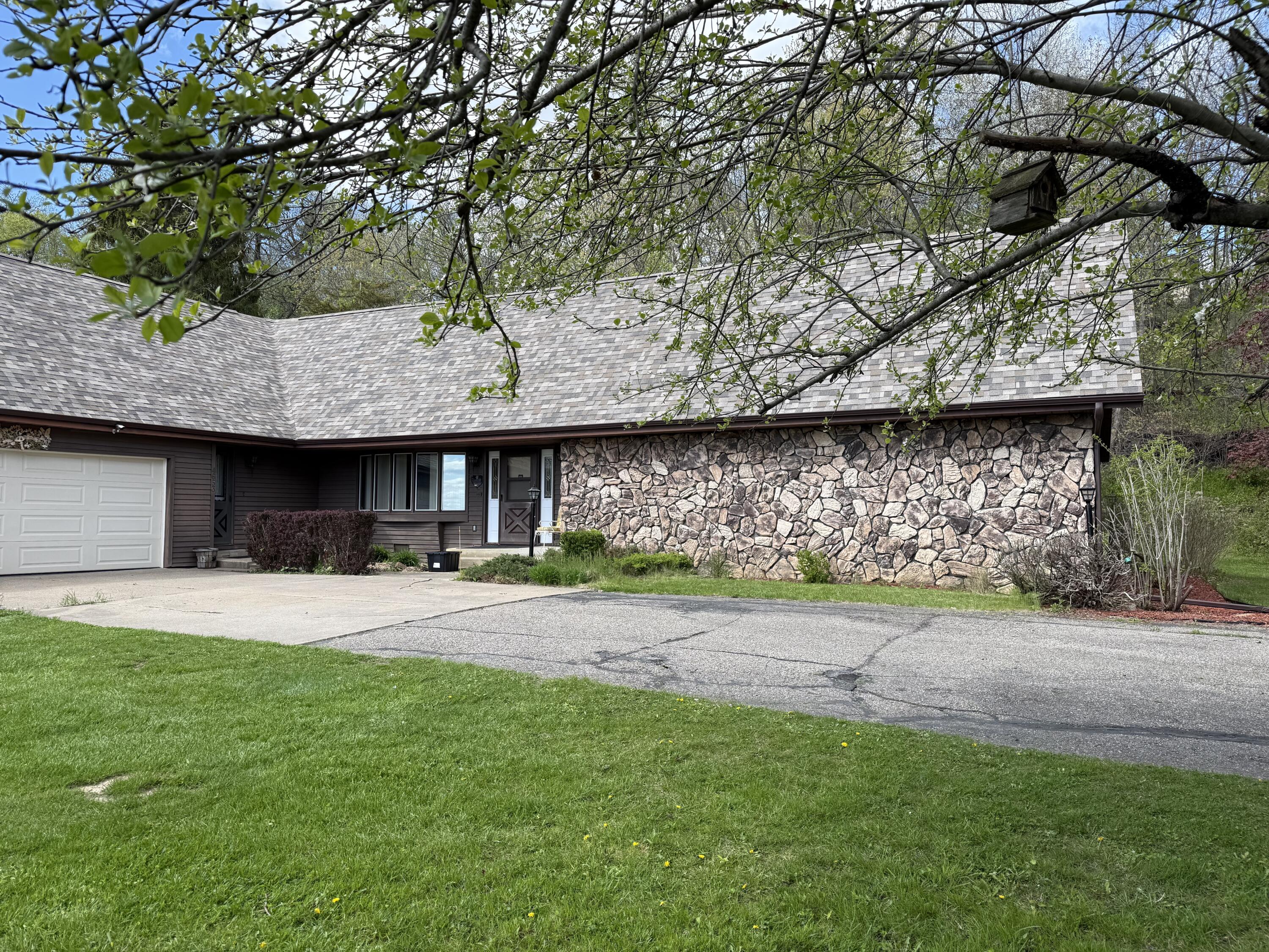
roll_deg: -1.1
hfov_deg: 71.6
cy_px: 476
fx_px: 880
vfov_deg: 56.8
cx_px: 634
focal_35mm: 24
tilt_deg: +4.0
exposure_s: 1/1410
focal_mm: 6.76
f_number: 1.78
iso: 80
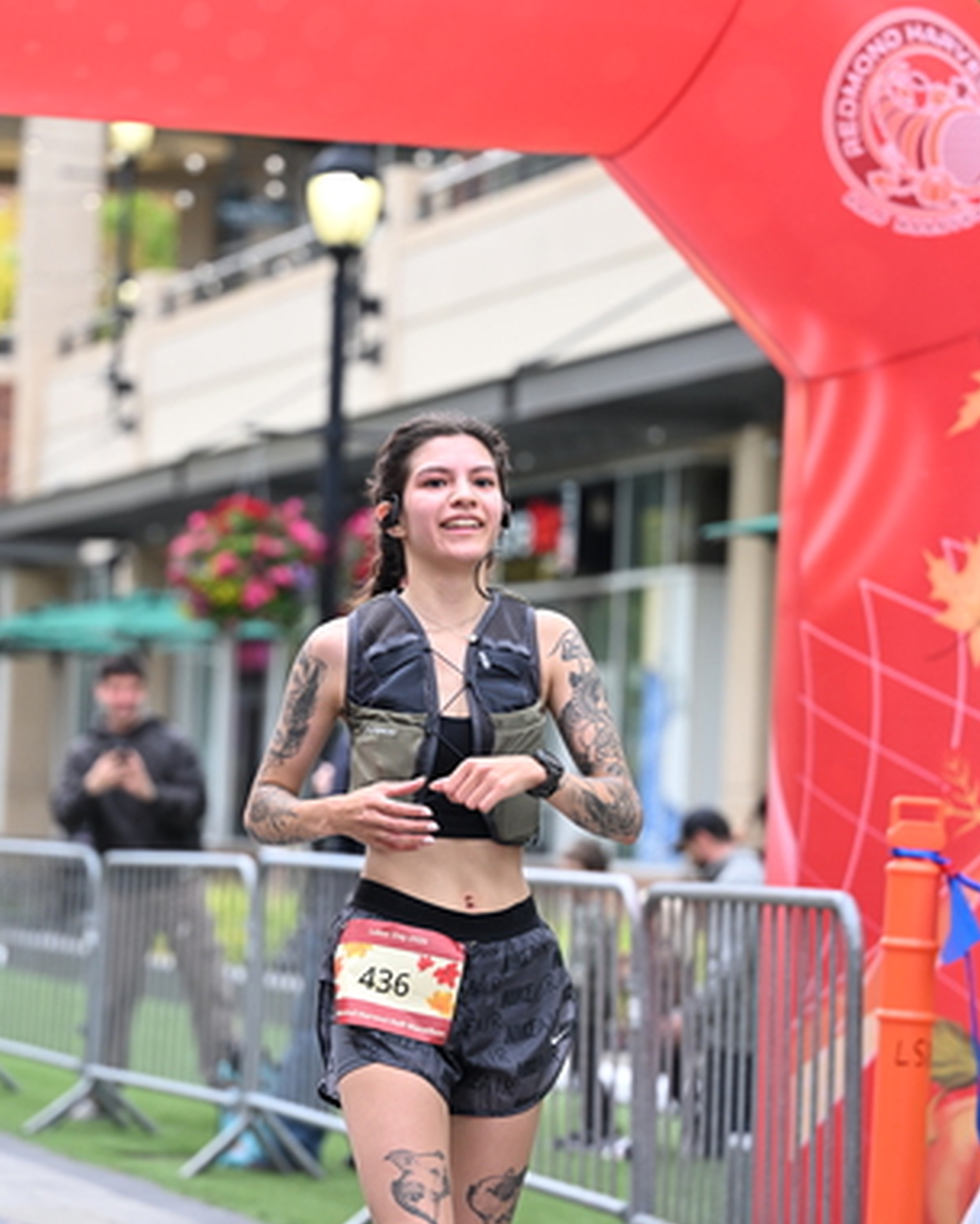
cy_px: 585
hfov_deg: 11.9
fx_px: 4711
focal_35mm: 130
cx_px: 455
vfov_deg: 14.8
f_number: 2.8
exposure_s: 1/1600
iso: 640
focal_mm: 96
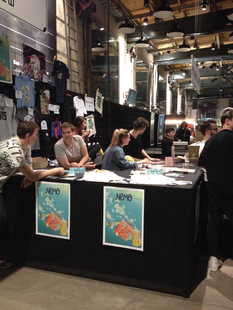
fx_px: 314
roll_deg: +0.3
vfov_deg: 52.6
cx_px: 116
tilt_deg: -4.6
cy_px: 155
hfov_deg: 40.7
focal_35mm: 35
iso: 400
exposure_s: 1/15
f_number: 2.4
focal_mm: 4.28
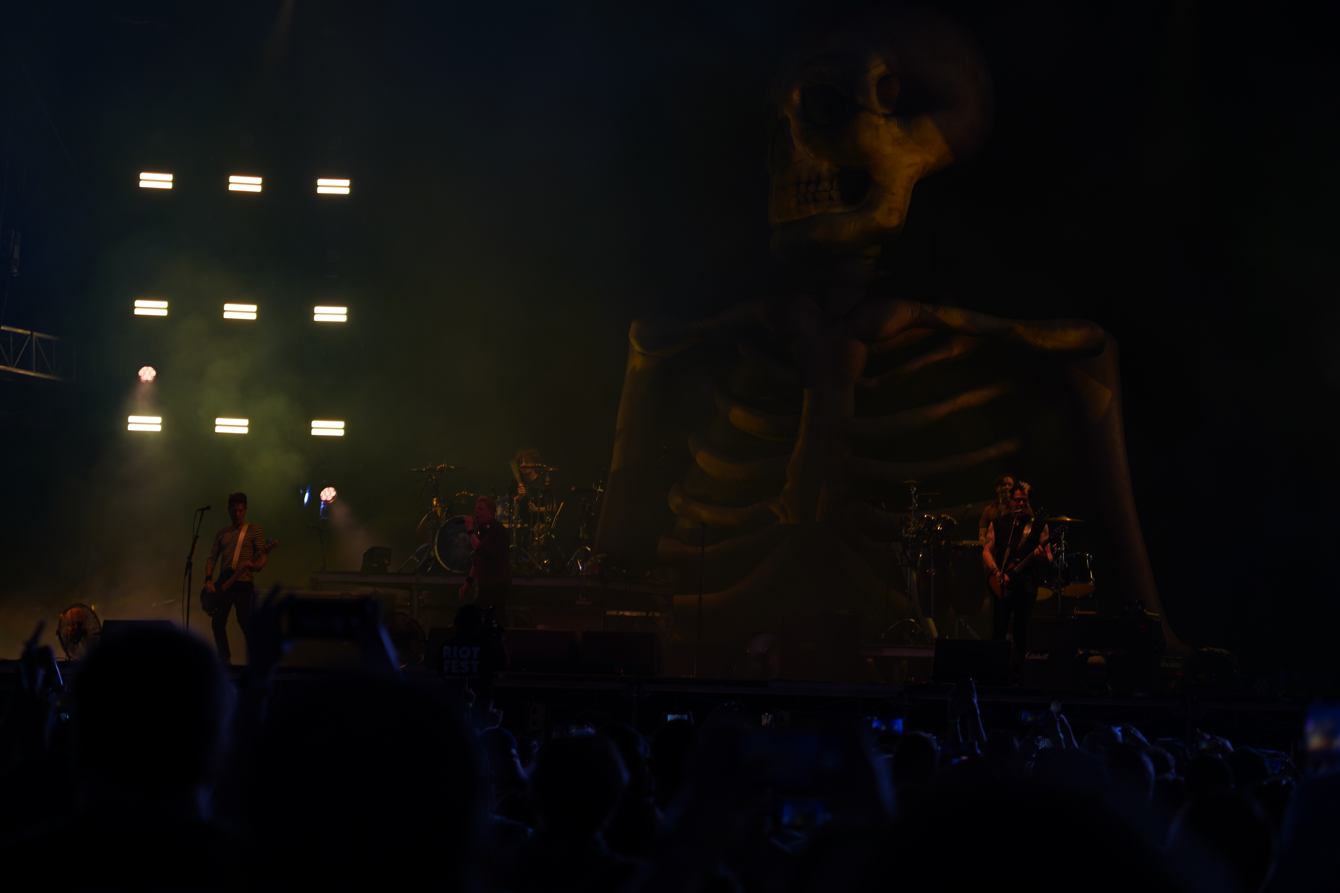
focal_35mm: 105
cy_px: 446
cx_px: 670
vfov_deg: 13.0
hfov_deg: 19.5
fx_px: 3908
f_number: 4
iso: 200
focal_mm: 105
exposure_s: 1/125
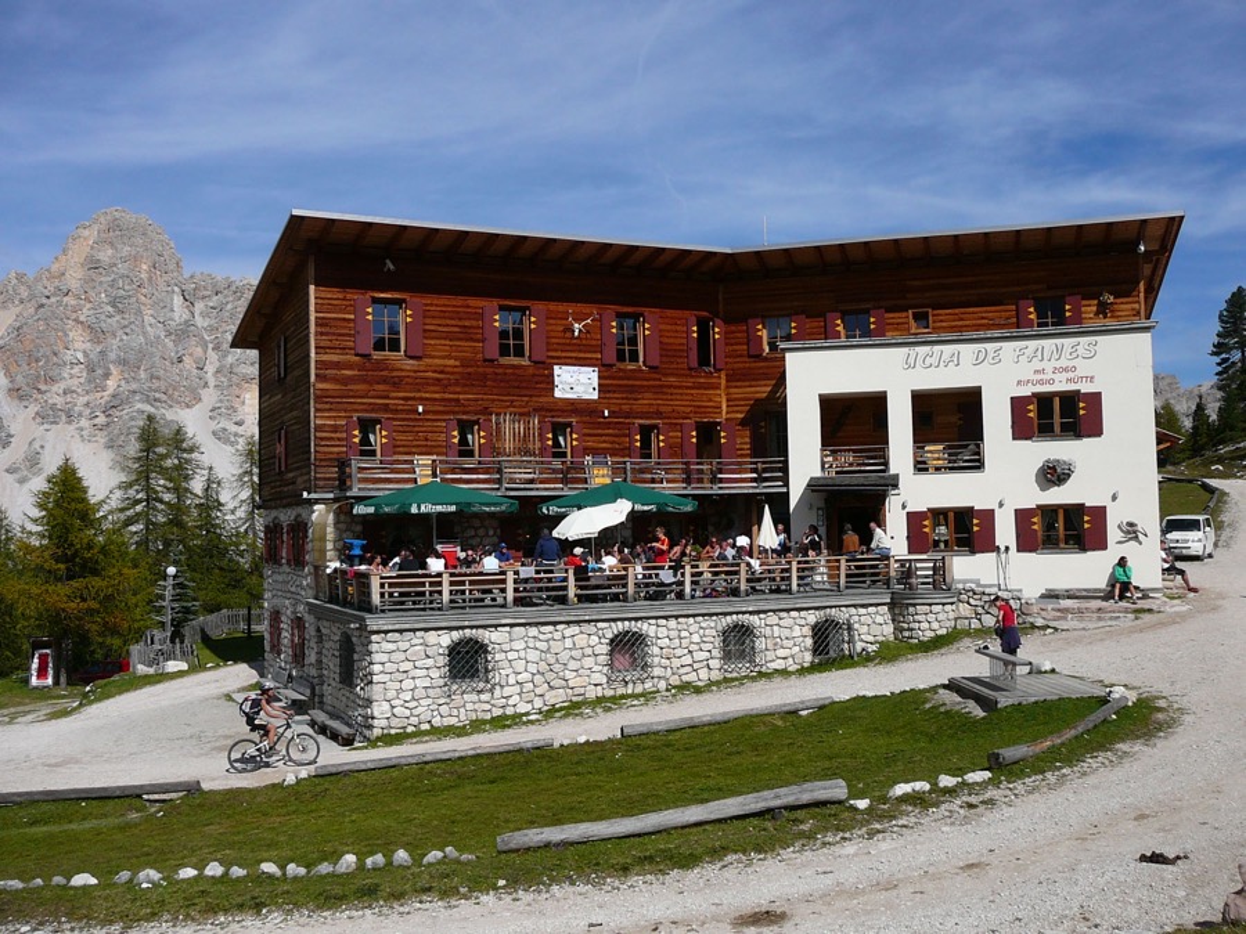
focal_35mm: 35
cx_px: 623
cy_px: 467
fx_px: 1260
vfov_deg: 40.7
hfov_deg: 52.6
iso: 80
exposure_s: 1/800
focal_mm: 5.2
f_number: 5
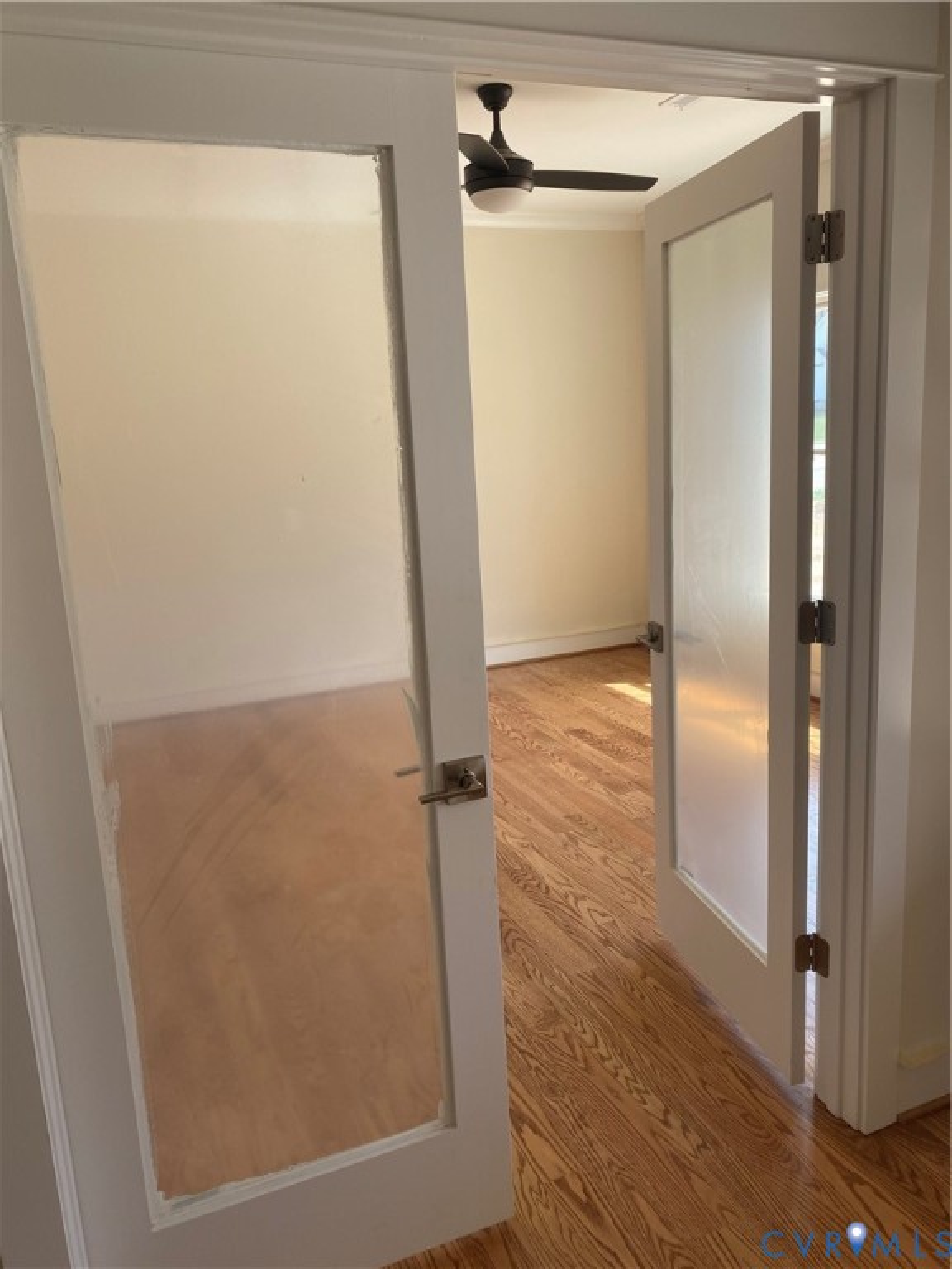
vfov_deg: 67.3
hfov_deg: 53.1
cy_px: 634
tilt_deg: -10.8
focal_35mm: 26
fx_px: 953
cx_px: 476
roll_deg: +3.2
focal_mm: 4.25
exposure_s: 1/141
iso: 32
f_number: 1.8
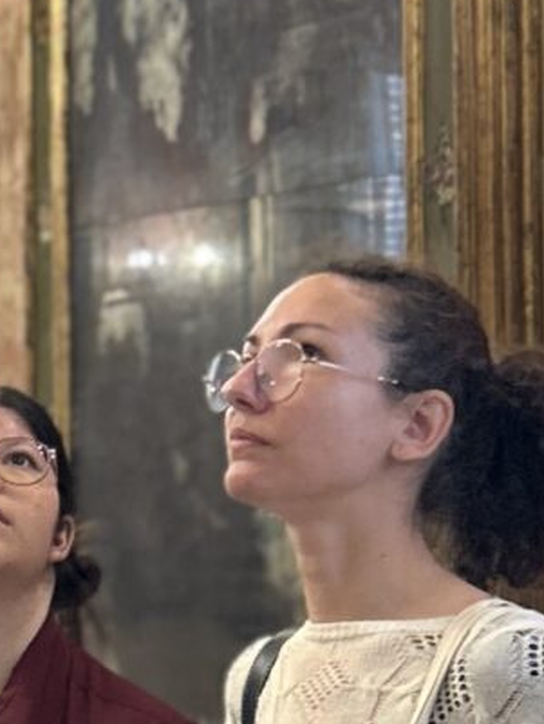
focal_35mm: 166
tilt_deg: +0.2
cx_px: -258
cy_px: 524
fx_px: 3476
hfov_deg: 8.7
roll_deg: +0.0
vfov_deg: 11.9
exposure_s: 1/50
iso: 200
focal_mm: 5.7
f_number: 1.5
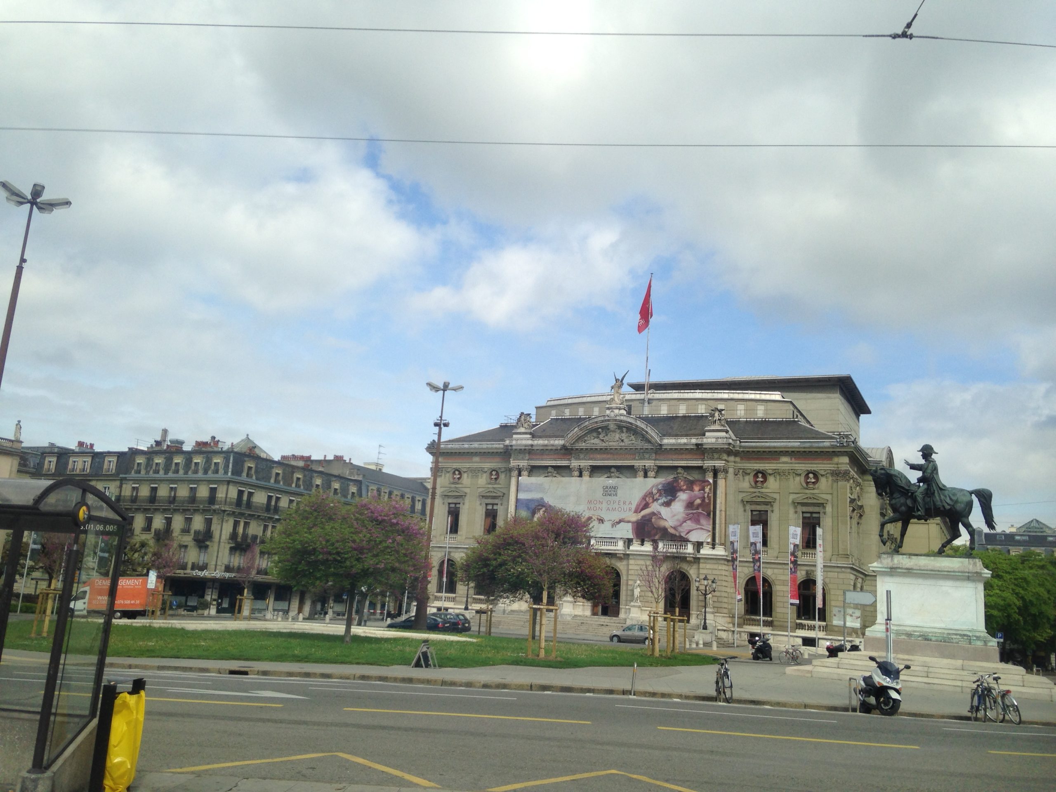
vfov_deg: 42.9
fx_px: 1007
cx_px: 528
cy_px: 396
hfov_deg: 55.4
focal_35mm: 33
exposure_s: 1/623
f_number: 2.4
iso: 50
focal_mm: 4.12
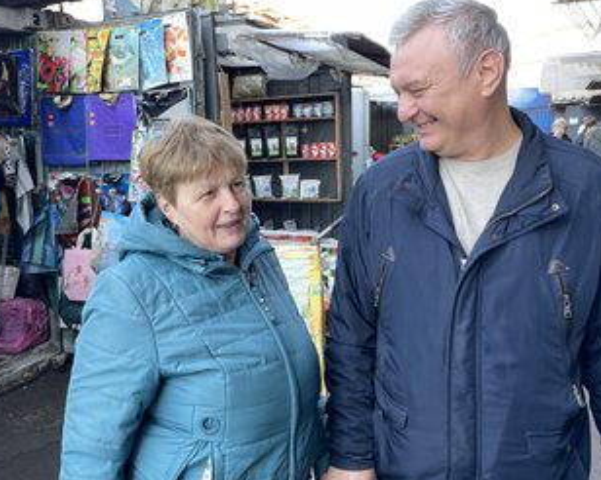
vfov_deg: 44.4
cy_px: 215
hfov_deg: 54.1
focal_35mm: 33
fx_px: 587
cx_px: 269
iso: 32
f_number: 1.6
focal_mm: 4.2
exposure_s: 1/238
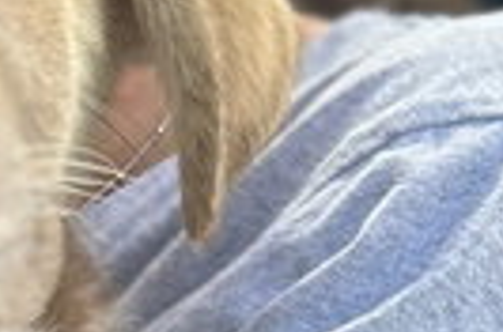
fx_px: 1896
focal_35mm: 136
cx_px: -299
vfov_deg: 9.4
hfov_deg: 14.0
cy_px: 666
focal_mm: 5.7
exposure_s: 1/458
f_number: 1.5
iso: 50
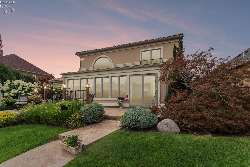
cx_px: 125
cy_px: 84
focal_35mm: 14
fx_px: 97
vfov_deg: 81.2
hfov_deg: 104.3
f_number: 8
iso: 200
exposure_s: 1/500
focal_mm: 14
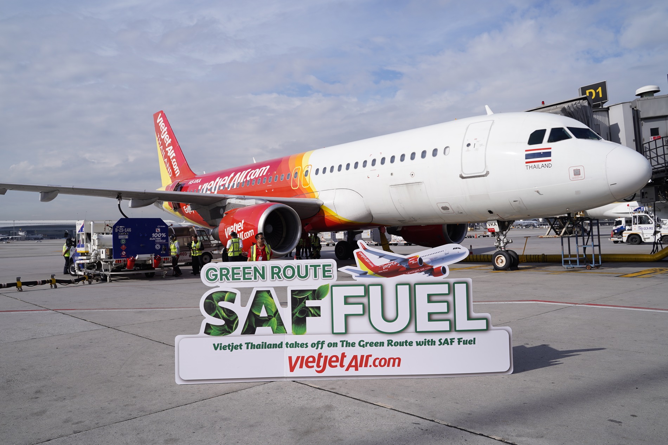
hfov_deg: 63.7
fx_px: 538
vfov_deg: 44.9
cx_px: 334
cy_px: 222
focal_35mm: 29
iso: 100
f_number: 8
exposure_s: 1/500
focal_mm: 29
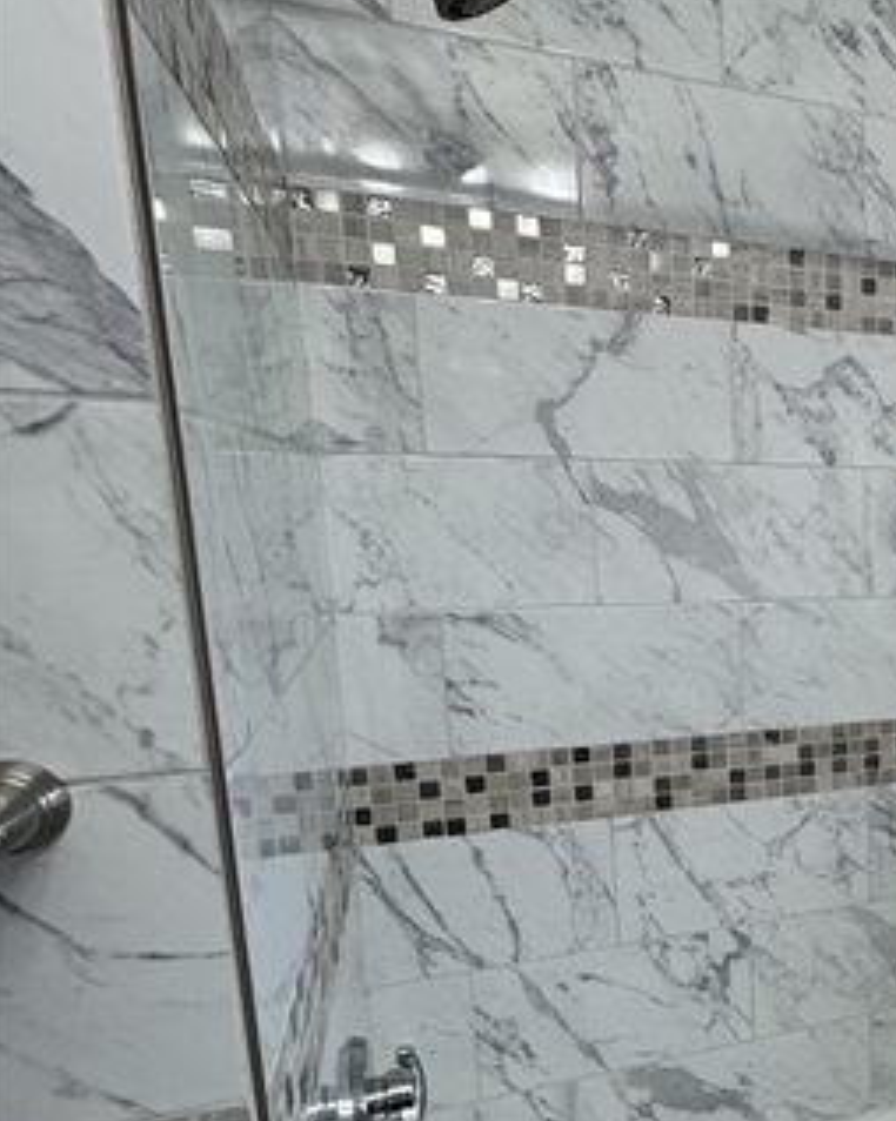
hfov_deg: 36.9
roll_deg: -0.5
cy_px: 705
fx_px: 1095
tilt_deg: -10.8
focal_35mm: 33
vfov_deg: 53.6
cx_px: 1002
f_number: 2.2
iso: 160
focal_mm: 2.22
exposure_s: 1/120
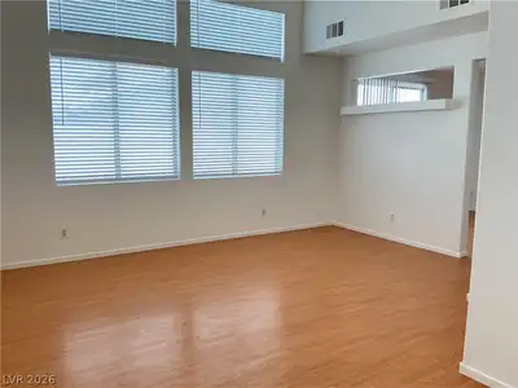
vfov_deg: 48.2
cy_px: 194
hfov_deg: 61.7
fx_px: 434
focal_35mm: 29
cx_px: 259
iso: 40
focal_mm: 3
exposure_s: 1/60
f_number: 1.8
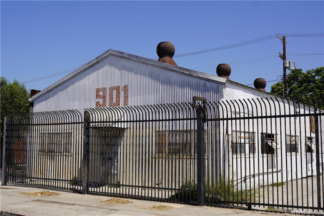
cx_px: 162
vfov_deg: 31.2
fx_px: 387
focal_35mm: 43
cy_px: 108
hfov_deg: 45.4
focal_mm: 29
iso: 100
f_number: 10
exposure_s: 1/320
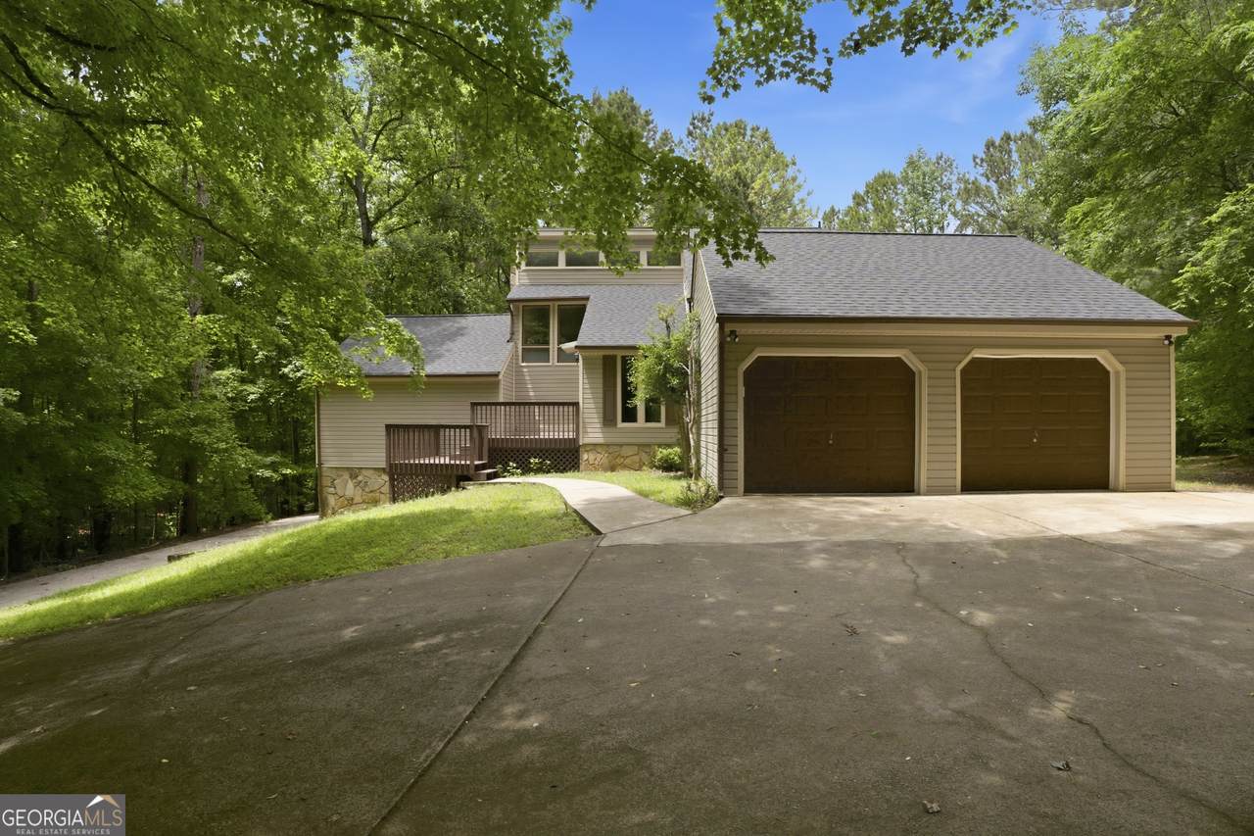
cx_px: 627
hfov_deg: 95.0
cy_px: 418
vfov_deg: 72.0
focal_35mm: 16
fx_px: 575
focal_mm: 11
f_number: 7.1
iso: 100
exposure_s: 1/200
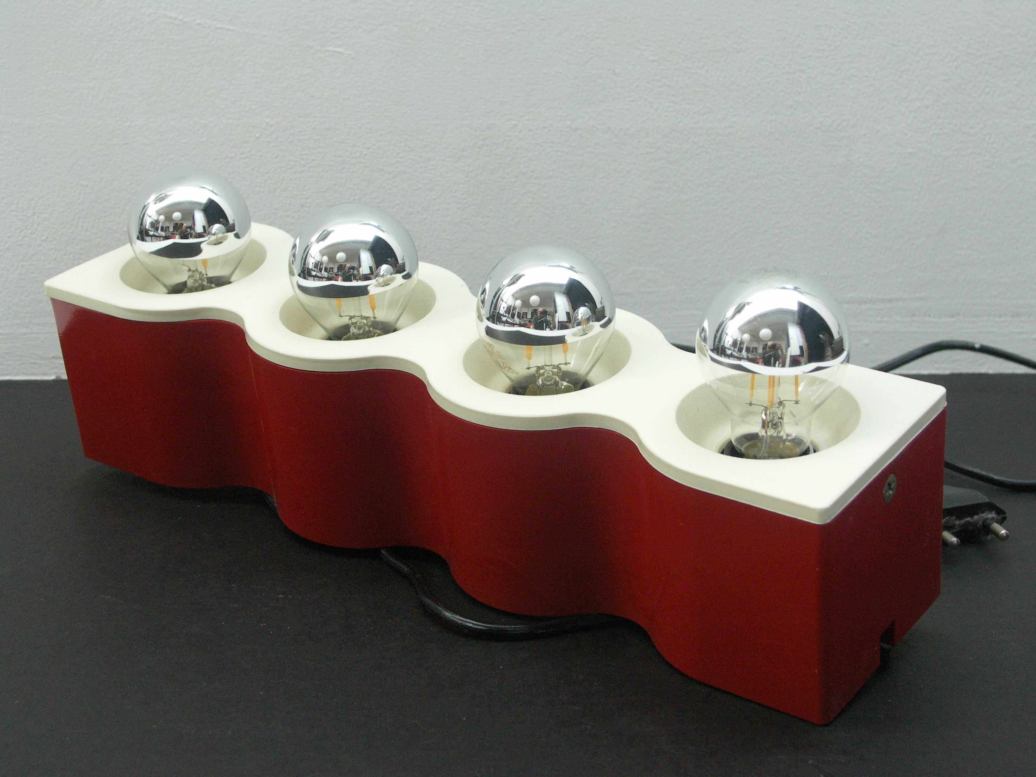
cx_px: 518
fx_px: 1646
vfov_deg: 26.6
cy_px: 388
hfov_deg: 34.9
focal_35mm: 55
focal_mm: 14.3
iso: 200
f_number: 3.2
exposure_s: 1/1.6
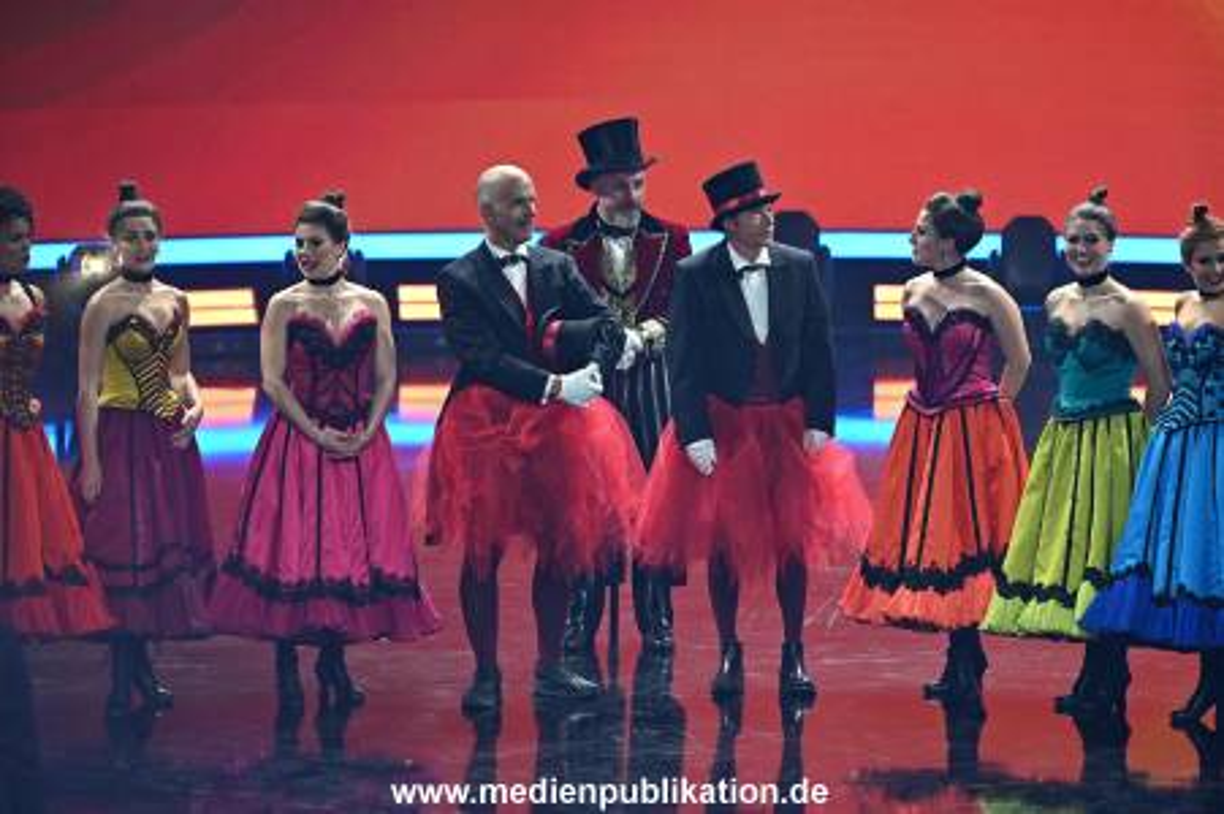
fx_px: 10192
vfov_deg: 4.6
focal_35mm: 300
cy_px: 407
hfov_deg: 6.9
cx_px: 612
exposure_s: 1/200
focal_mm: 300
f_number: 4
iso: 3200
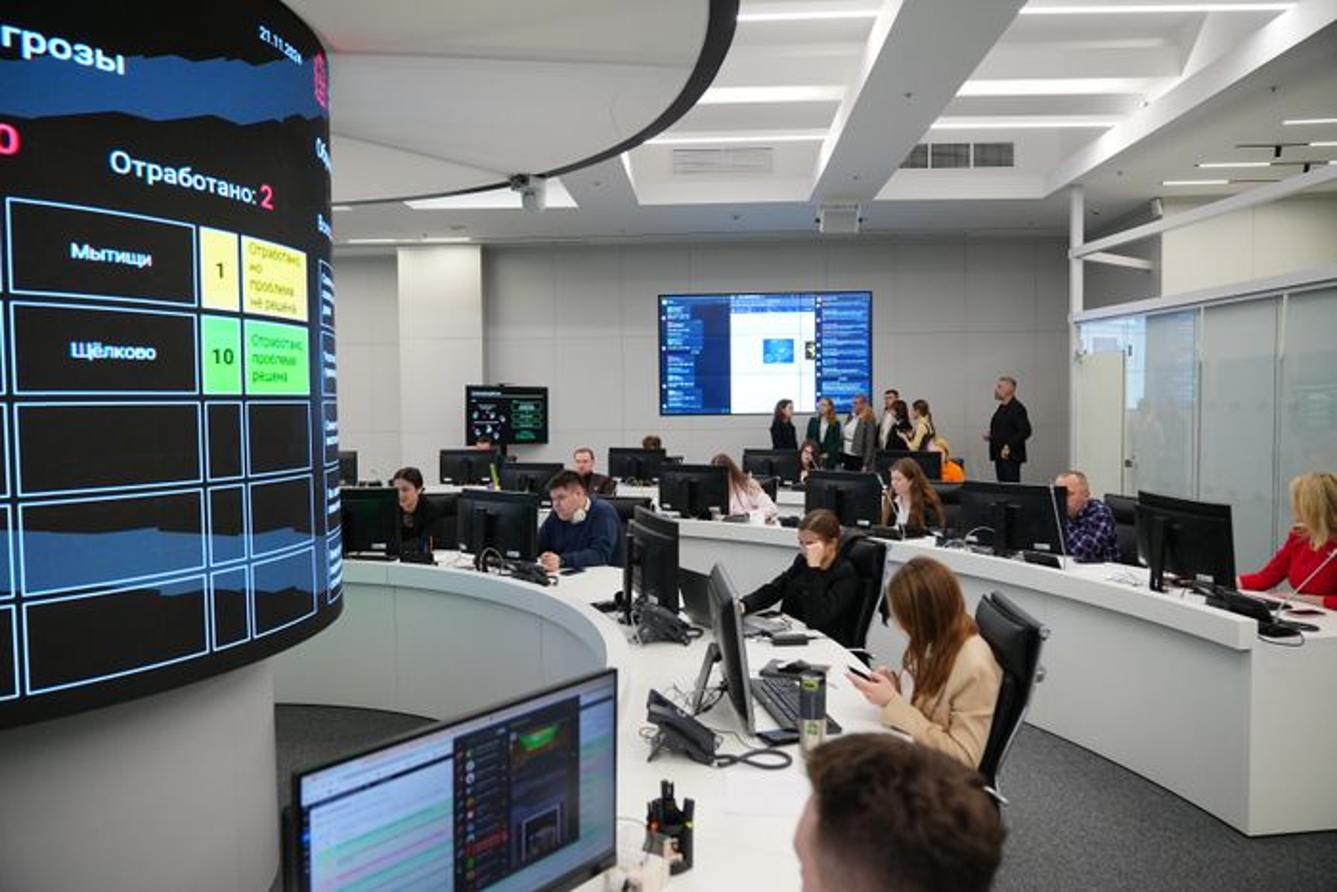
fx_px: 891
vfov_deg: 53.1
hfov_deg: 73.7
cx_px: 668
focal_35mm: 24
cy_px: 446
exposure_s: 1/500
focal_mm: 24
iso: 2500
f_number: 3.2
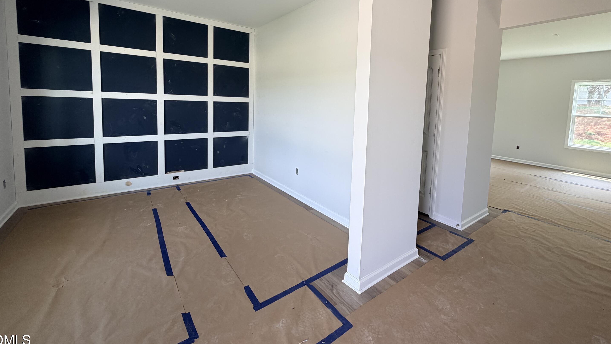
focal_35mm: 16
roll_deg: -1.4
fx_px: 259
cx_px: 313
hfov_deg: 99.3
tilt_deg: -4.8
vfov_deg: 65.7
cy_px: 122
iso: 80
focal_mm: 2.22
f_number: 2.2
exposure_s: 1/121
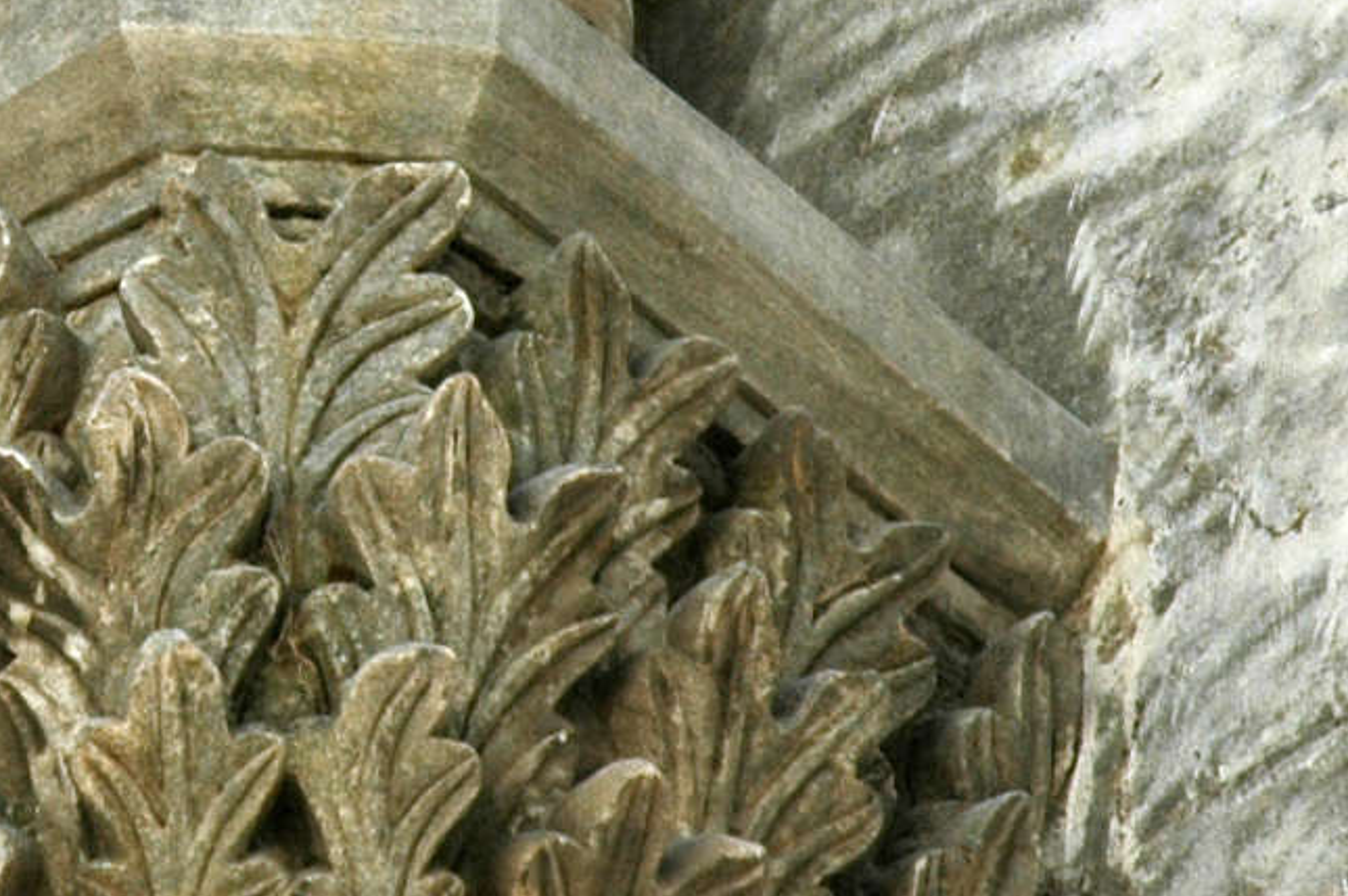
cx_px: 161
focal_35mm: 490
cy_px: 61
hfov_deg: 4.2
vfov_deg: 2.8
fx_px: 18333
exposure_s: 1/160
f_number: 7.1
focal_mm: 70
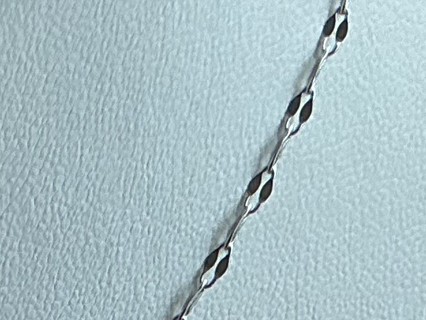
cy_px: 1000
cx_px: -72
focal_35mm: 187
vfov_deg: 7.0
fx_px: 2302
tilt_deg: -63.9
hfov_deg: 10.4
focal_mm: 3
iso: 16
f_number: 1.8
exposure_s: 1/104
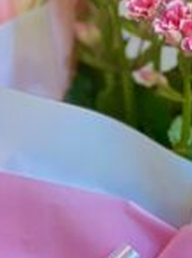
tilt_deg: -8.7
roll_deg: -0.4
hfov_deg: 4.3
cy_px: 52
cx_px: 322
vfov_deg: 5.8
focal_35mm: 340
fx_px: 2526
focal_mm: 6.86
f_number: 1.78
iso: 125
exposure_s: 1/120
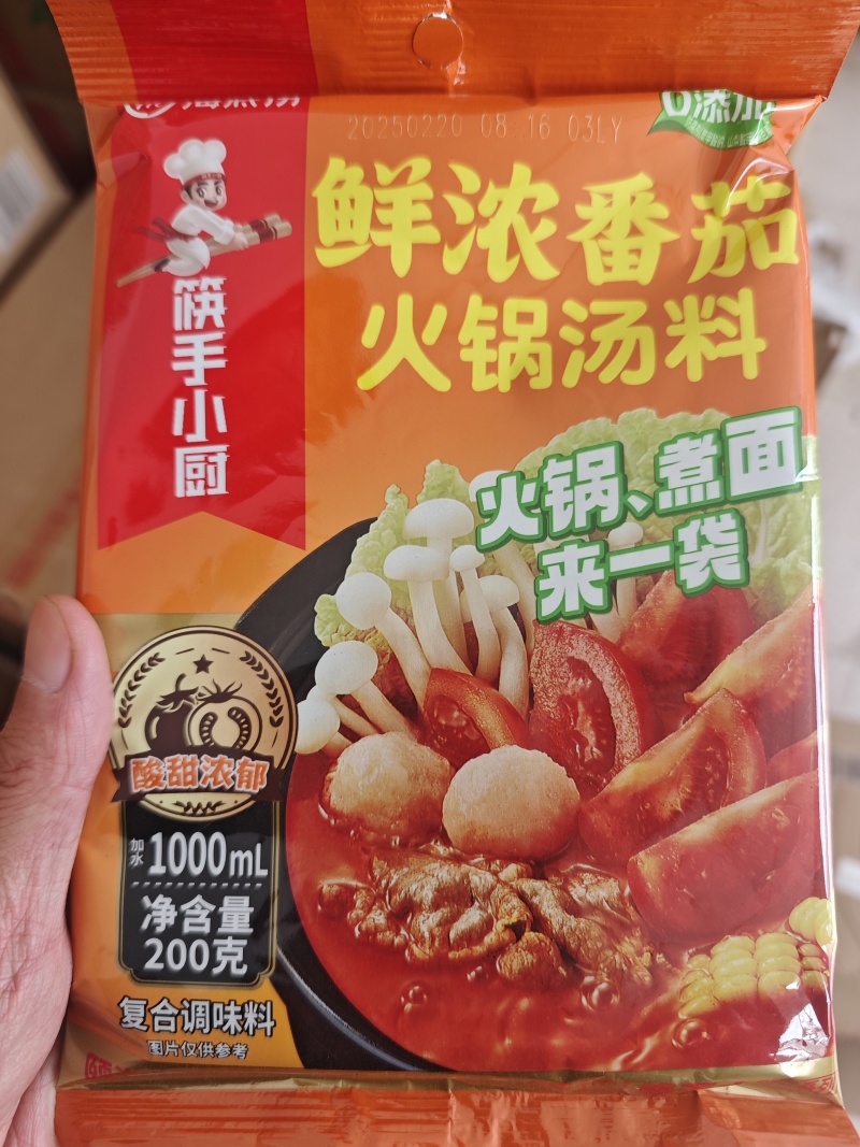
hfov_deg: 58.9
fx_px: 762
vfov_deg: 73.9
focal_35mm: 23
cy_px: 574
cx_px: 430
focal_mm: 6.55
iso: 50
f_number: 1.6
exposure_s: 1/119
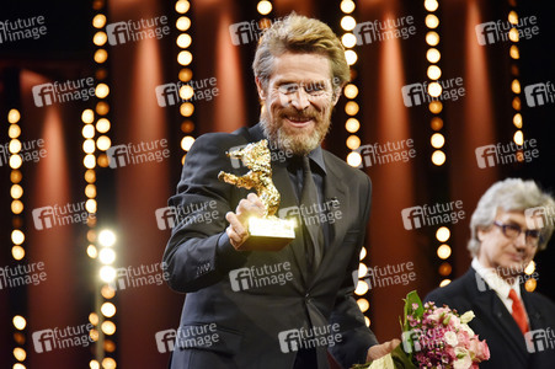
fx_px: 2927
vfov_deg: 7.2
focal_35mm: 190
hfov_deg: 10.8
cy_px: 184
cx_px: 278
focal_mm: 190
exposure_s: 1/125
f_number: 5.6
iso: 4000
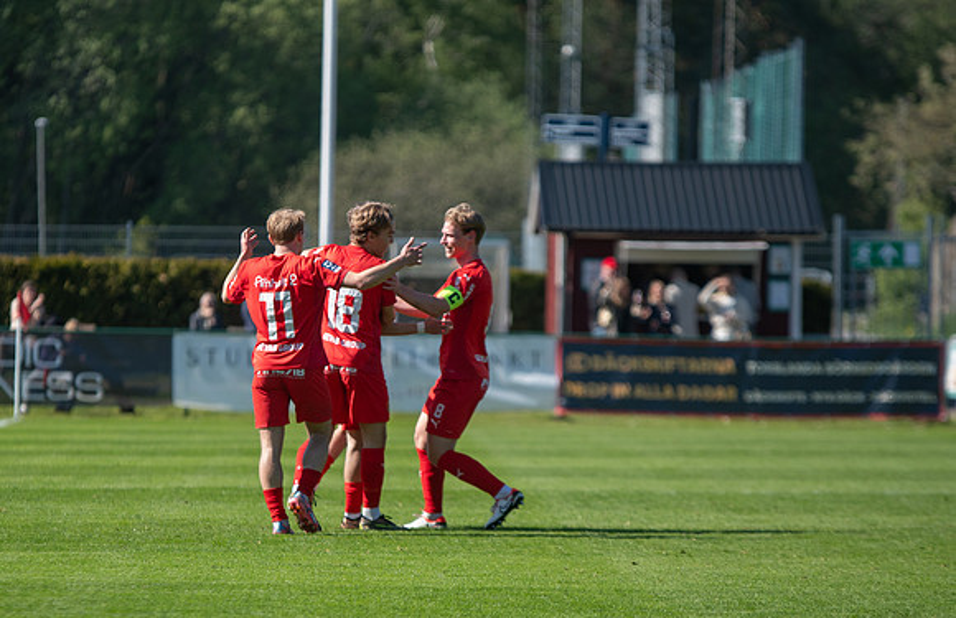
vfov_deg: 3.8
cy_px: 398
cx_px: 358
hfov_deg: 5.9
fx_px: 9215
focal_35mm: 350
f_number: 3.2
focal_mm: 185
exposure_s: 1/2000
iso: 220
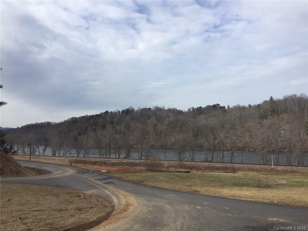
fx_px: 258
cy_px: 116
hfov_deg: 61.7
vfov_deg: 48.2
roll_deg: +1.6
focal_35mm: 29
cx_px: 154
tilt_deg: +4.1
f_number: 2.2
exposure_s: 1/1582
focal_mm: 4.15
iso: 32
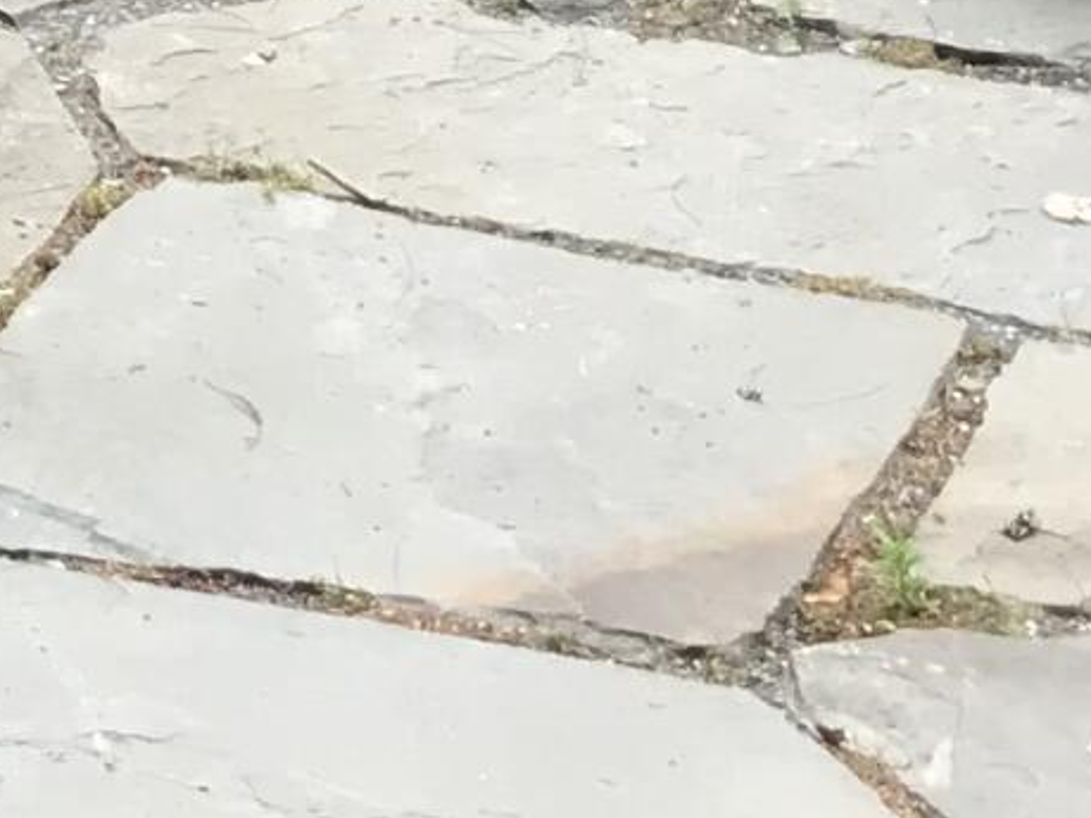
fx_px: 5766
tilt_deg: -8.9
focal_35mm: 183
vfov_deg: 7.3
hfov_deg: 9.9
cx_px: -1167
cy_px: -1489
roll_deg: -0.8
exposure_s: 1/198
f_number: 1.8
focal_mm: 3.99
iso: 20
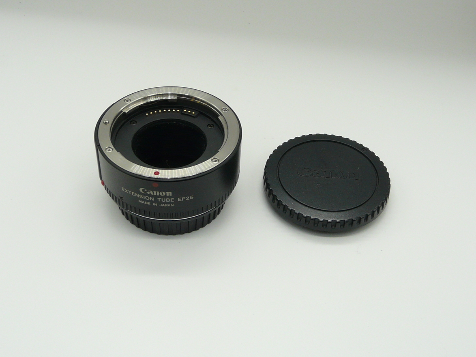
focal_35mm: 46
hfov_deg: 41.2
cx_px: 233
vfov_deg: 31.5
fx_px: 632
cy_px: 181
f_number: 3.2
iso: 100
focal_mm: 4.6
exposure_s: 1/100
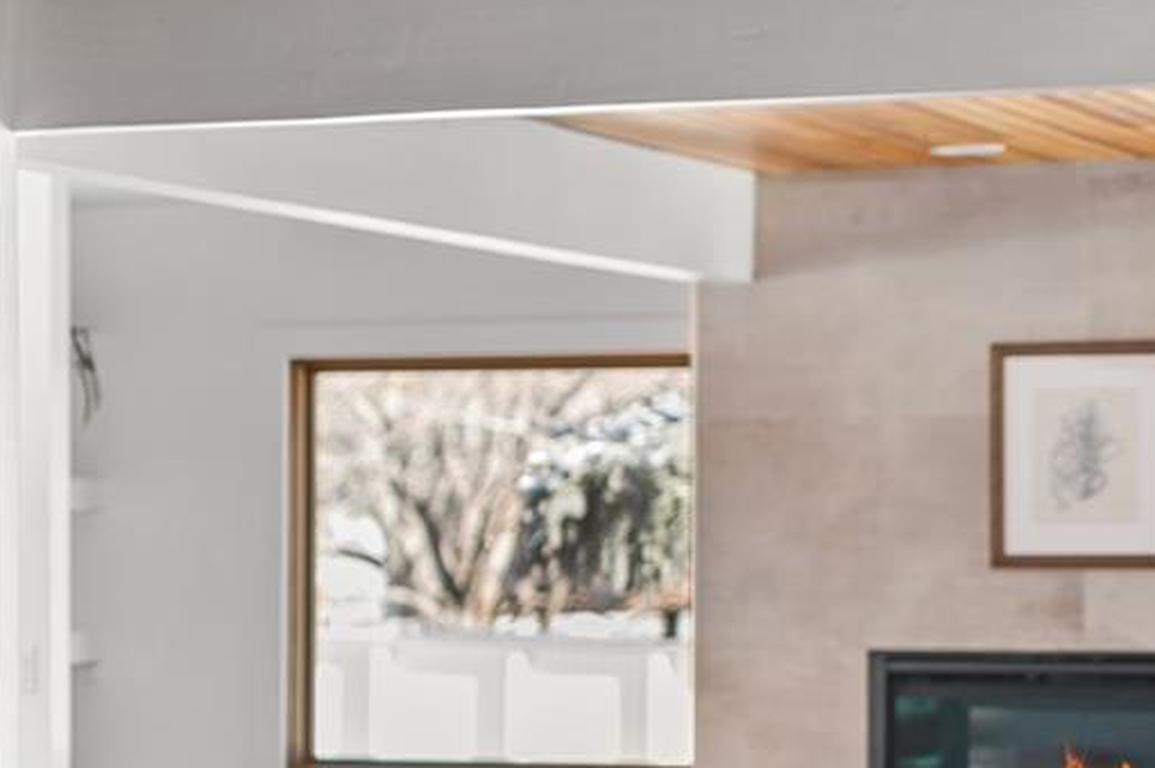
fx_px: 5032
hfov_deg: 12.6
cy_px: 834
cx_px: -410
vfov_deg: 8.7
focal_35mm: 157
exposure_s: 1/20
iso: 125
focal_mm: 50
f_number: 1.8
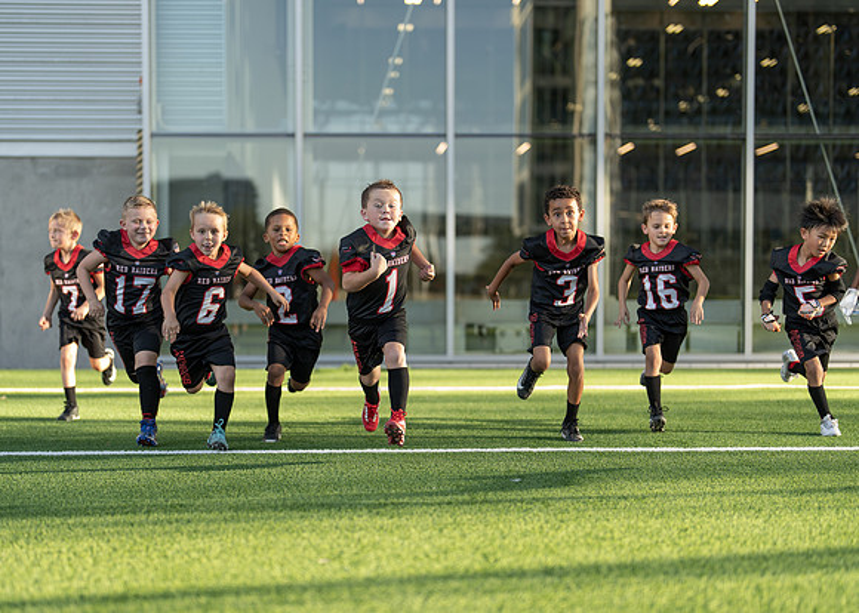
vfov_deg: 24.4
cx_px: 374
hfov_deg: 33.7
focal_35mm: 58
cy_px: 340
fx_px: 1417
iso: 80
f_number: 1.2
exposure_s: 1/1000
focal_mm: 50
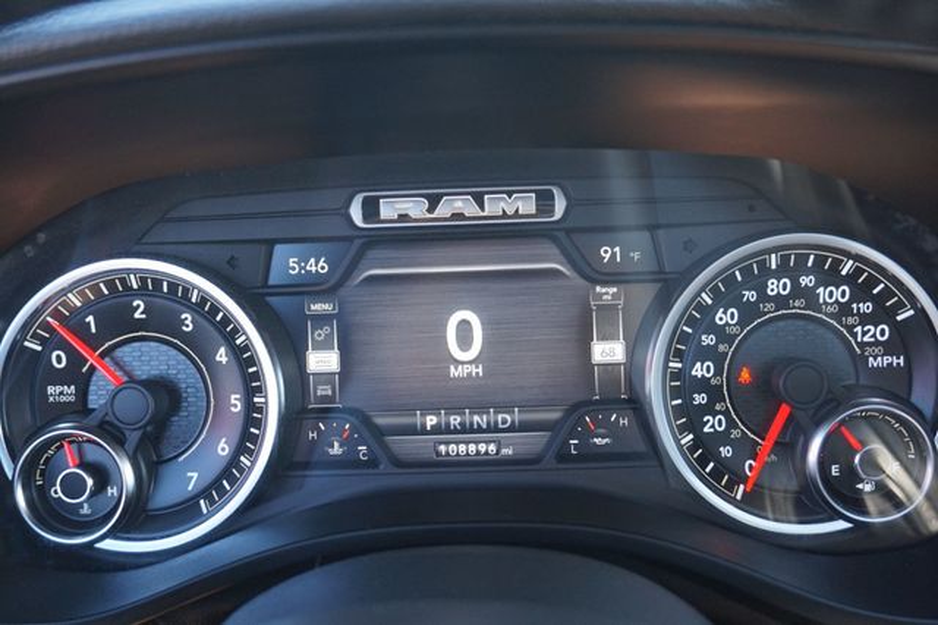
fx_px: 937
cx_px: 469
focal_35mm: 36
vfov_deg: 36.8
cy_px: 312
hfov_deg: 53.2
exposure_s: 1/60
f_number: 4.5
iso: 800
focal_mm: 24
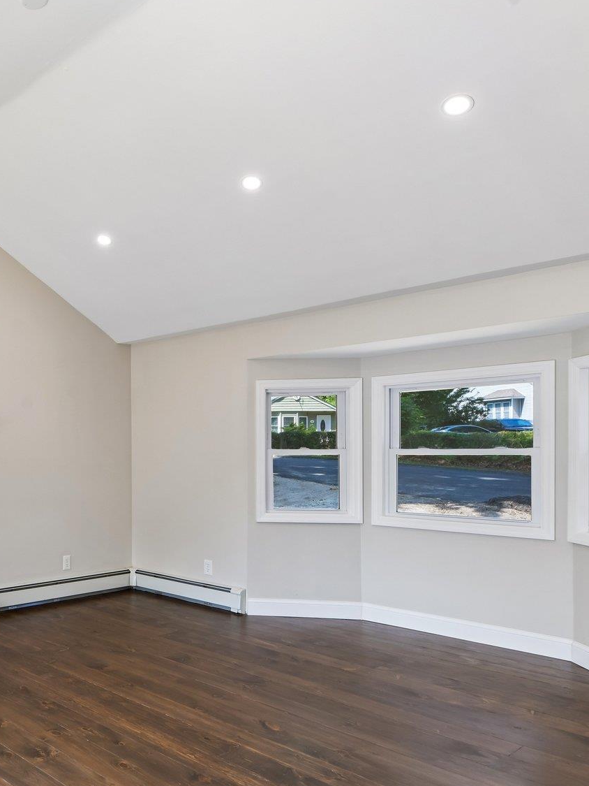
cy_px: 446
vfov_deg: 63.2
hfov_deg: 42.0
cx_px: -20
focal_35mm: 28
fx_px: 635
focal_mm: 16
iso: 250
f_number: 9
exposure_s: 1/30
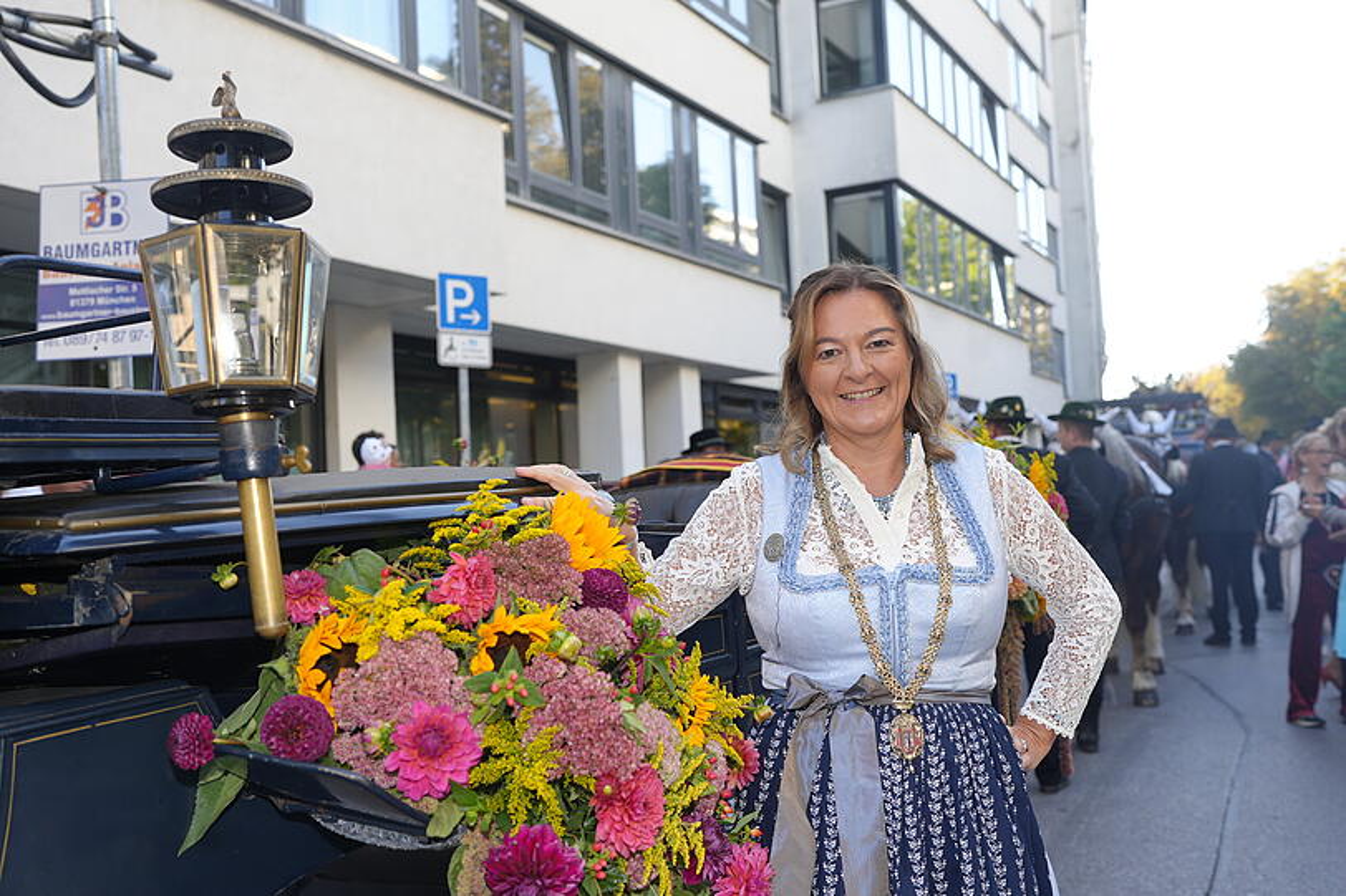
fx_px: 1308
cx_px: 673
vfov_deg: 37.8
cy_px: 448
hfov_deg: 54.4
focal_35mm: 35
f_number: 4
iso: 125
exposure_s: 1/160
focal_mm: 35
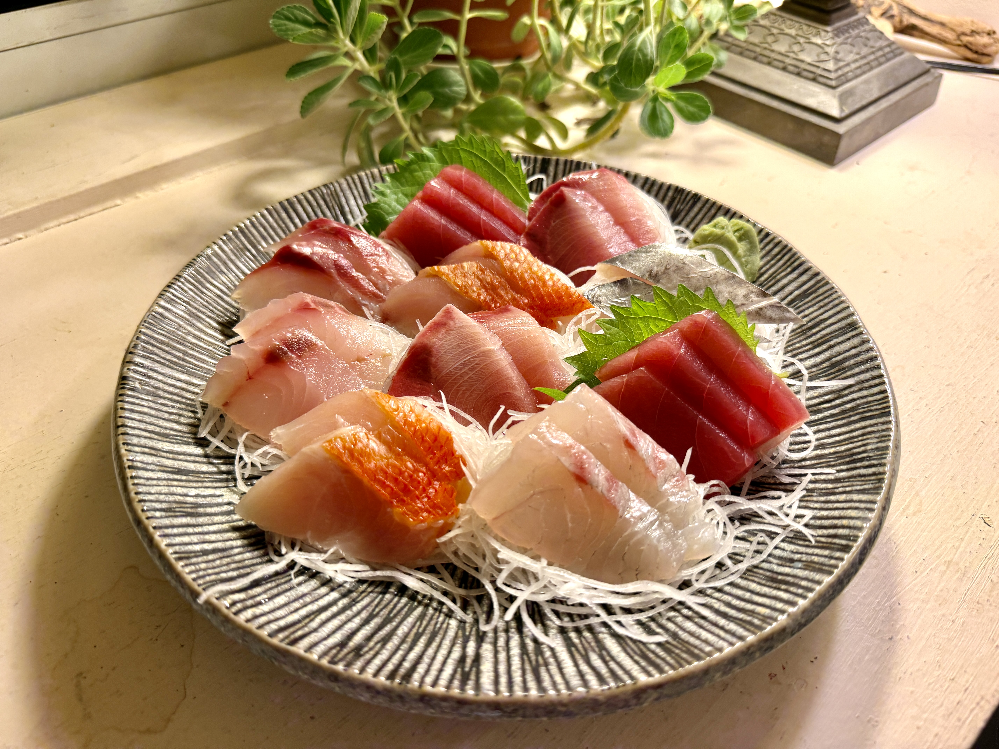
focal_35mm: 24
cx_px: 500
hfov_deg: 71.6
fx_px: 693
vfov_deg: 56.8
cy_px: 374
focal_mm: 6.76
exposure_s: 1/50
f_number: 1.78
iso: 100
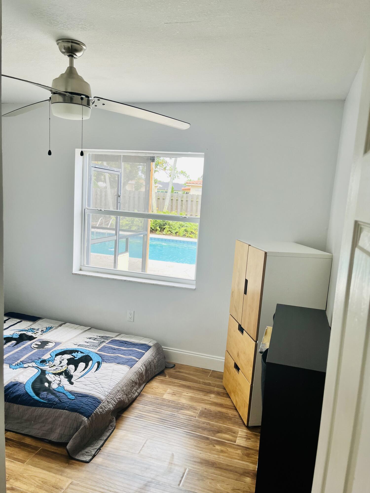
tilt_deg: -8.6
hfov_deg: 53.1
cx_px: 185
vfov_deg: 67.3
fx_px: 371
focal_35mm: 26
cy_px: 246
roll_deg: -4.0
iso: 40
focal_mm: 5.1
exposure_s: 1/203
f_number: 1.6
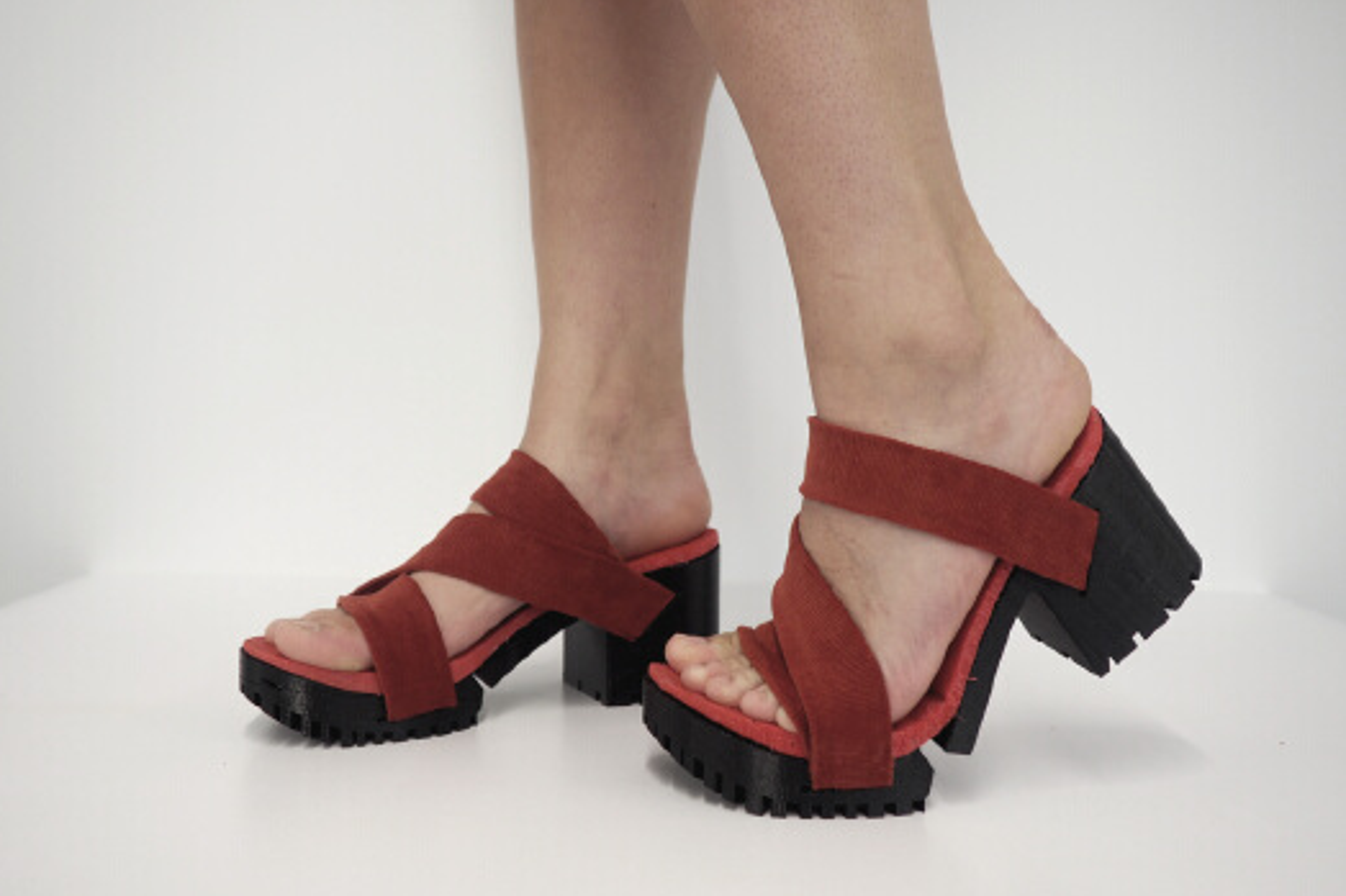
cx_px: 667
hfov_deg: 53.1
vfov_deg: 36.8
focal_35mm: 36
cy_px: 426
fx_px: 1345
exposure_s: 1/60
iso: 320
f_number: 3.7
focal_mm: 17
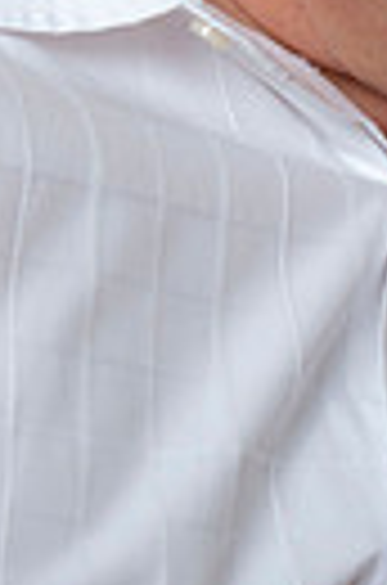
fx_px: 9467
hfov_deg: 2.3
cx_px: 804
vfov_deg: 3.5
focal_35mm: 584
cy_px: 189
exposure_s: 1/200
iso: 250
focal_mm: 112
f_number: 5.6
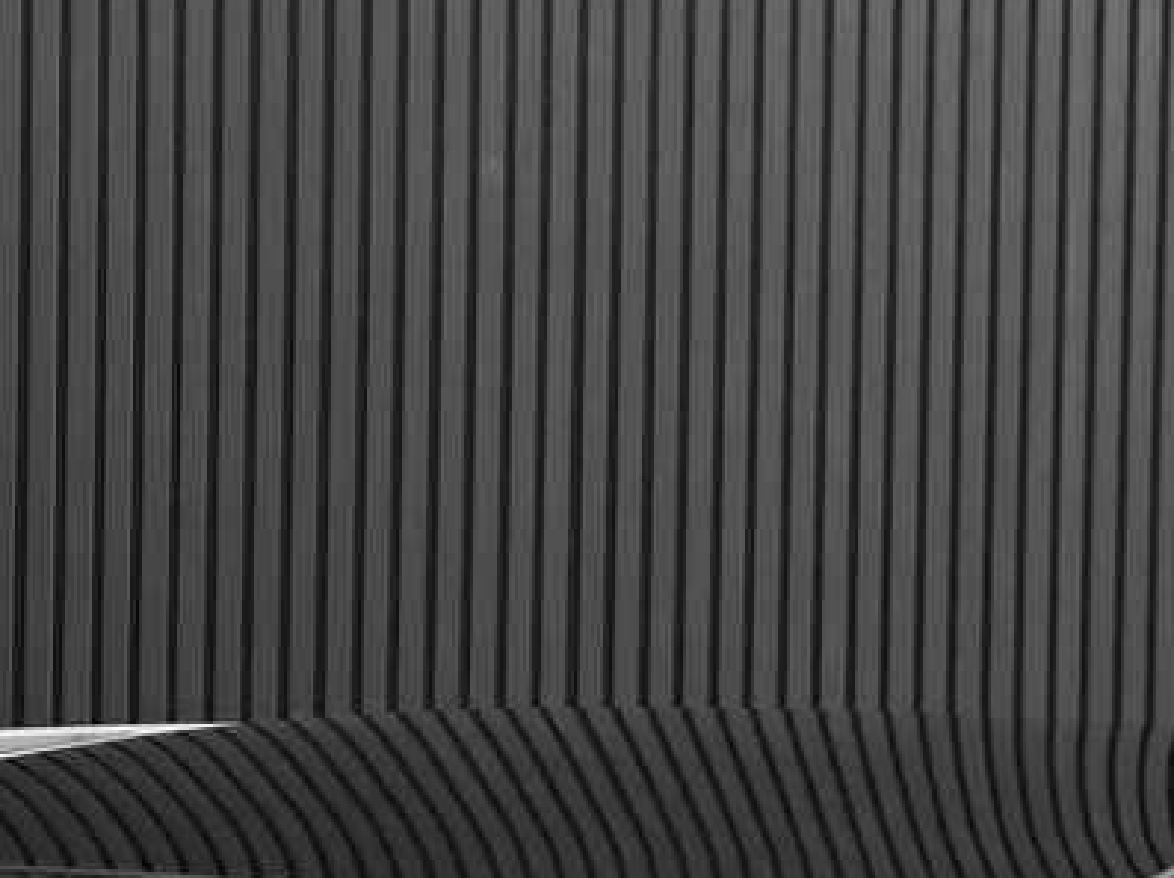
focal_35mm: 92
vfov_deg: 15.9
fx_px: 3117
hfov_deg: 21.2
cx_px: 863
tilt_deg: +1.4
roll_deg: -1.7
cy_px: 709
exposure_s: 1/20
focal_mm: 6.76
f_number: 1.78
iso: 640
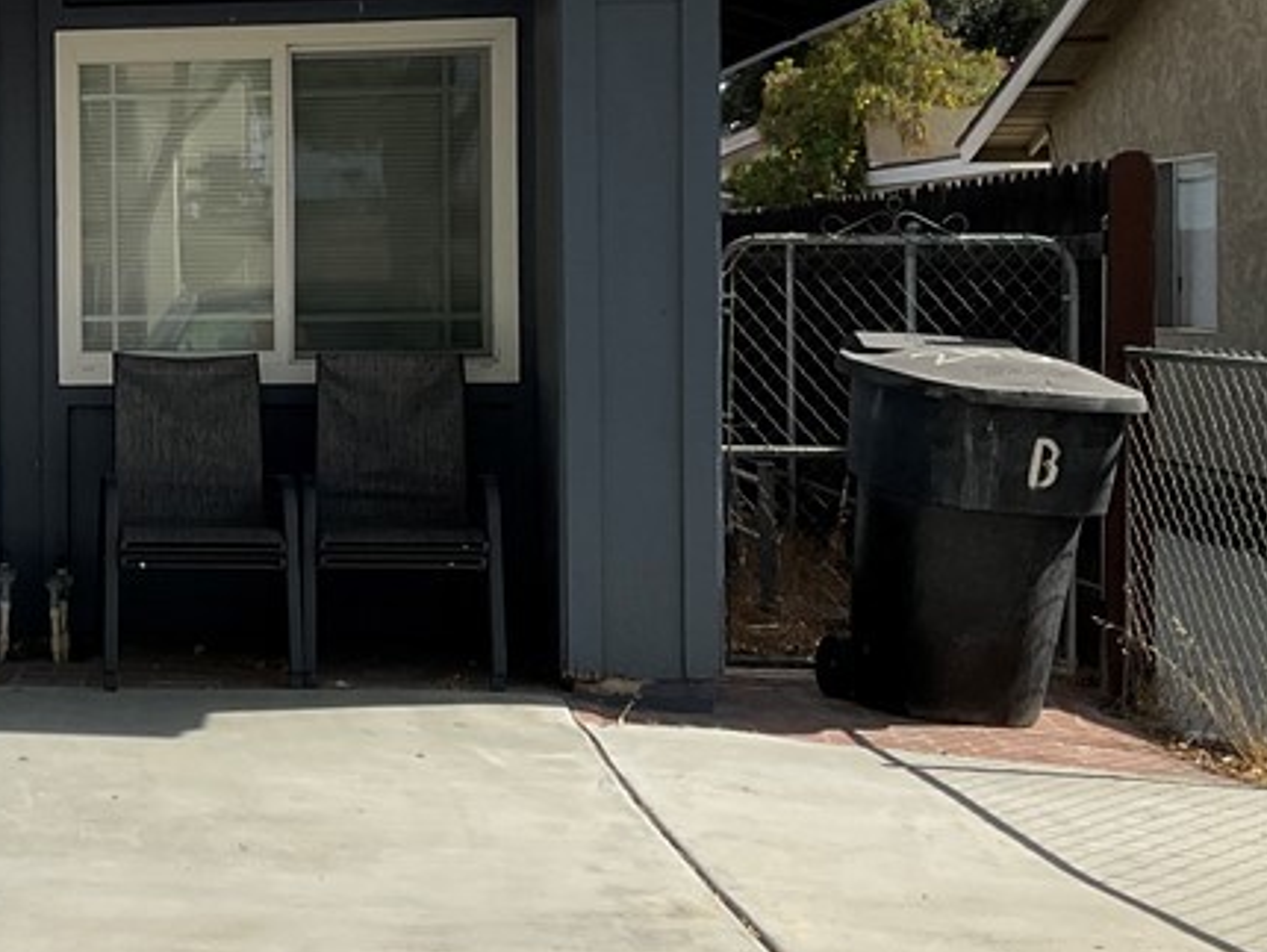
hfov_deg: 26.2
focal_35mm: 69
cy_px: 324
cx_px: -88
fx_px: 2527
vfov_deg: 21.3
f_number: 1.8
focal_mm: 3
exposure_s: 1/2959
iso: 16
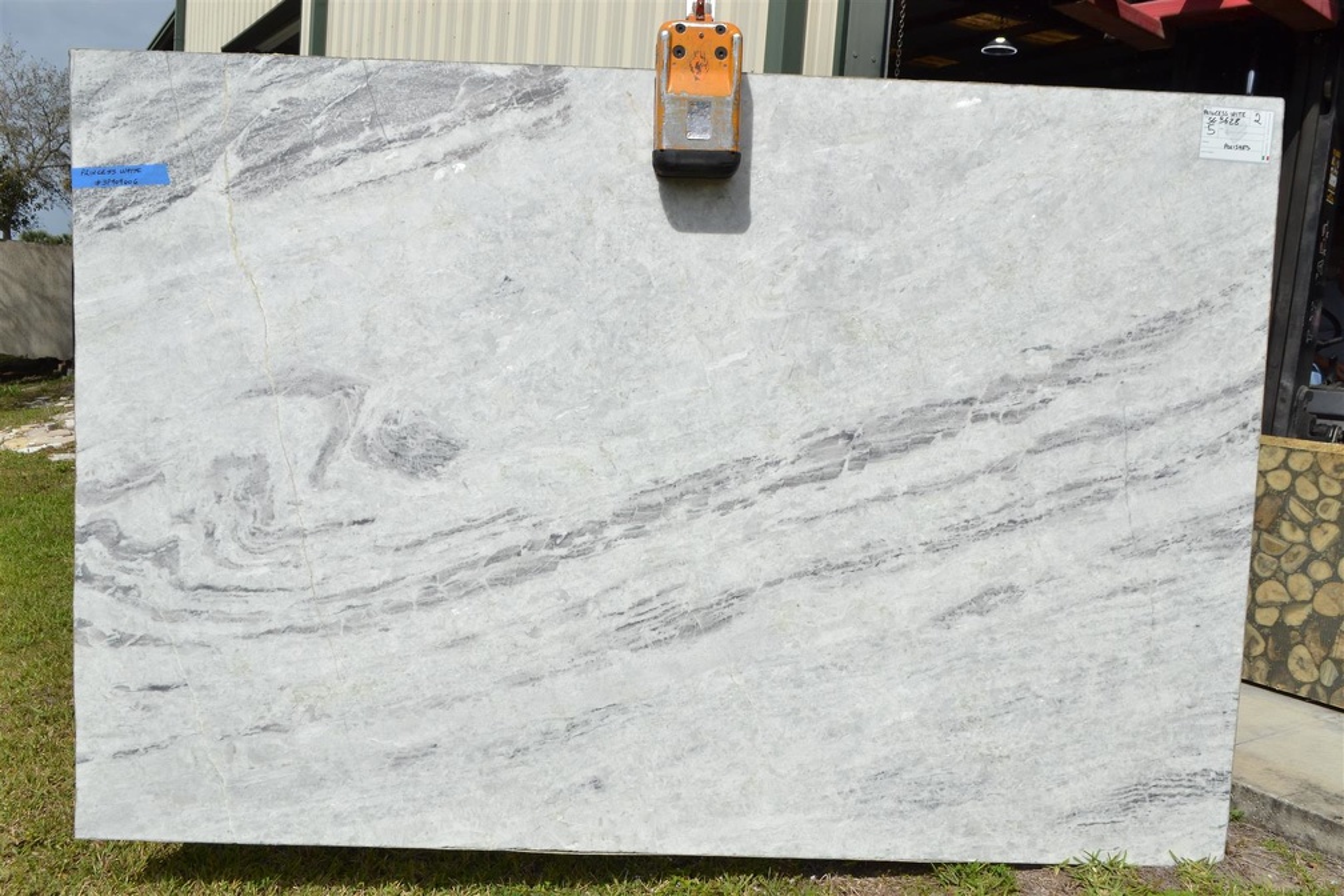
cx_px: 672
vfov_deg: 40.0
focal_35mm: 33
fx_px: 1232
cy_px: 448
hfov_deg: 57.2
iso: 200
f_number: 10
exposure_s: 1/640
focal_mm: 22
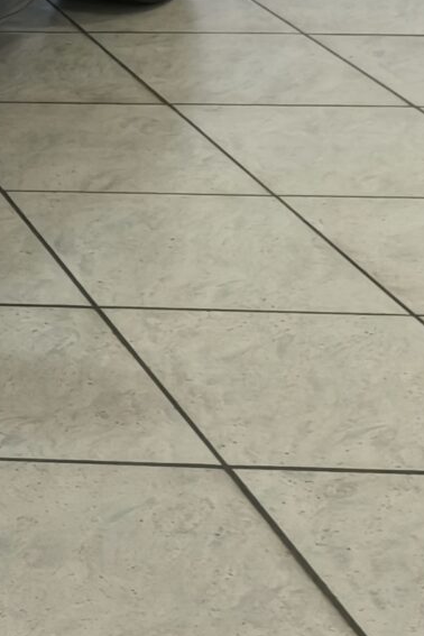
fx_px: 1908
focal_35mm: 108
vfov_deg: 18.2
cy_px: -80
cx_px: -745
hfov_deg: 10.2
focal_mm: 5.35
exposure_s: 1/50
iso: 400
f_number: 1.7
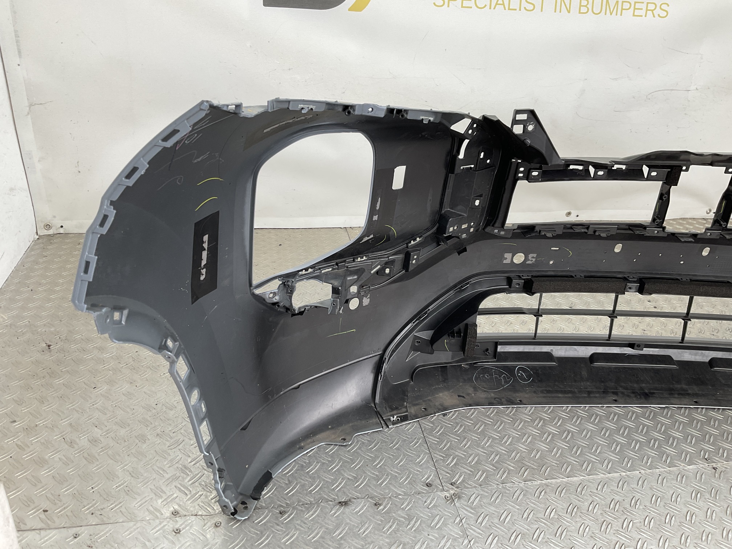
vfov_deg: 48.2
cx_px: 366
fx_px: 613
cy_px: 274
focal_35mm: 29
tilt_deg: -27.0
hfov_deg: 61.7
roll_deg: -7.0
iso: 25
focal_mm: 3
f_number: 1.8
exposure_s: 1/100
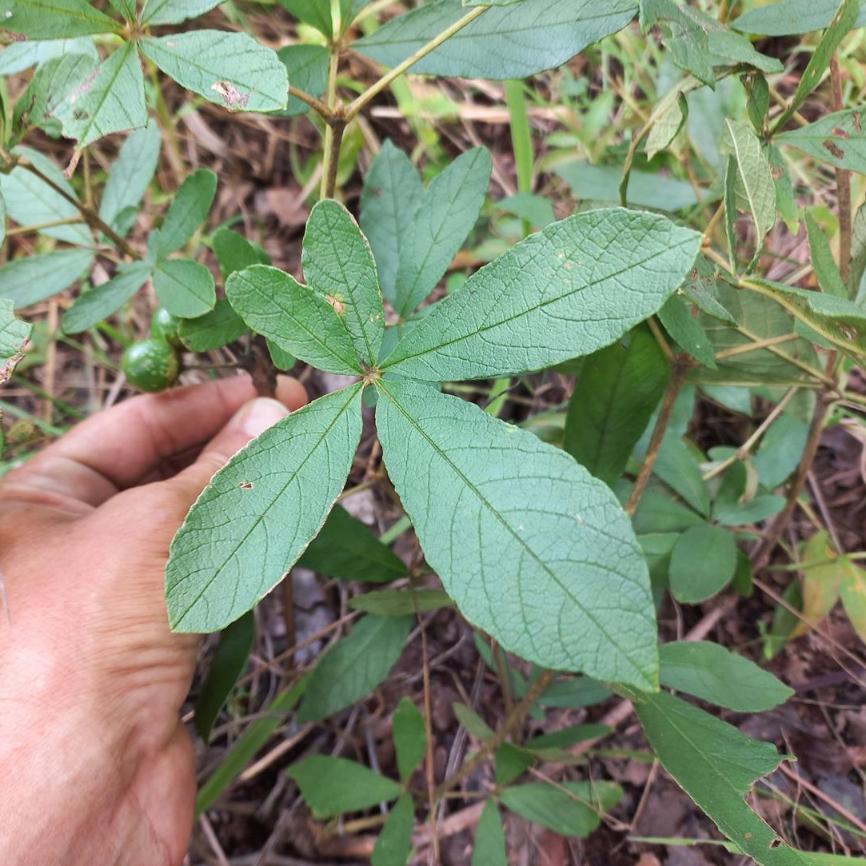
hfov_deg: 53.9
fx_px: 849
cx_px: 374
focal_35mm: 30
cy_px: 427
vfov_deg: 54.0
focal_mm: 4.6
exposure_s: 1/50
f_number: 1.8
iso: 50
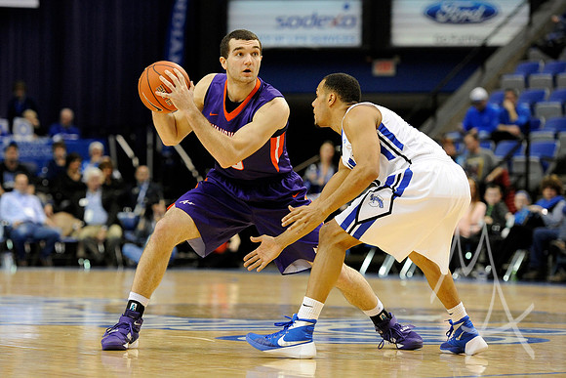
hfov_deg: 14.2
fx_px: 2280
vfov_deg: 9.5
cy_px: 189
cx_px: 283
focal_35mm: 145
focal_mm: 145
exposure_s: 1/800
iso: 3200
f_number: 3.5
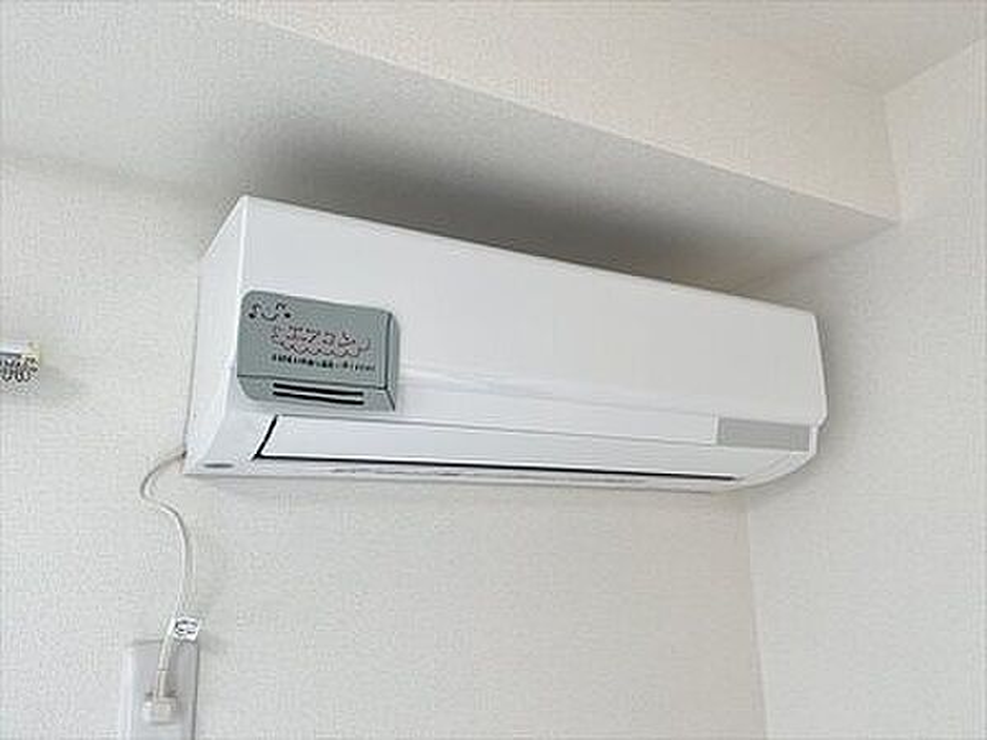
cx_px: 494
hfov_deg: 67.3
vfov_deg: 53.1
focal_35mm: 26
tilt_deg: +14.1
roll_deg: +1.6
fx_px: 741
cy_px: 370
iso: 64
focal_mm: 5.1
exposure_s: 1/121
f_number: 1.6
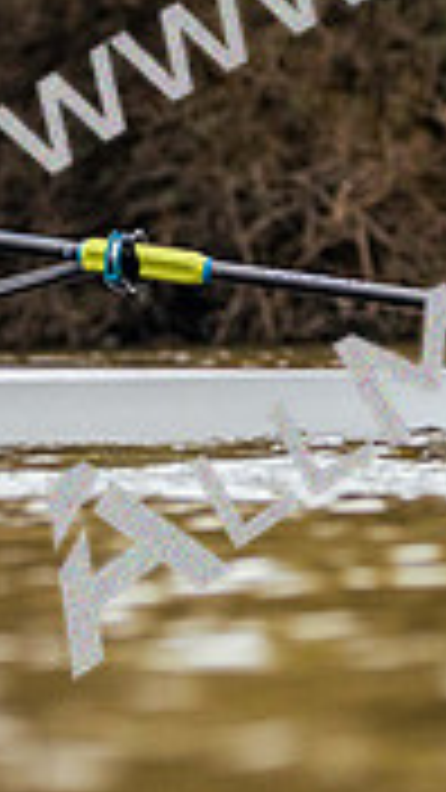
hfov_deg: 1.5
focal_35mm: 824
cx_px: -338
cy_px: 250
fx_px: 17324
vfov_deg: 2.6
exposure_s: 1/2000
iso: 2000
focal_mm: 239
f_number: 6.3
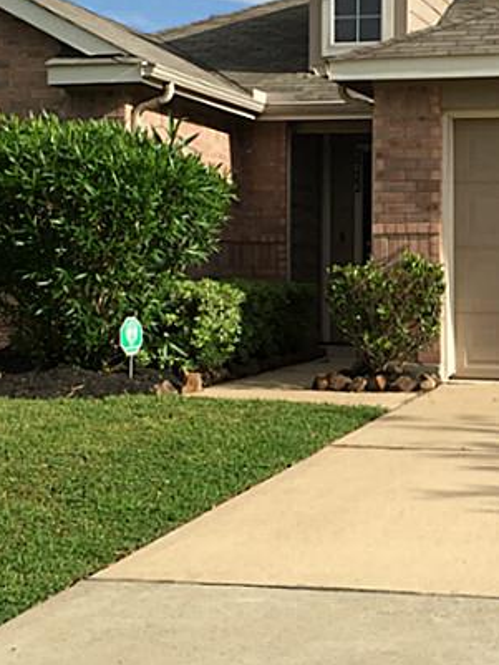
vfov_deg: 26.3
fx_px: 1422
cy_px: 299
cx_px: 443
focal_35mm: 74
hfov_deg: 19.6
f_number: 2.2
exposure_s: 1/1799
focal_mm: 4.15
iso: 32
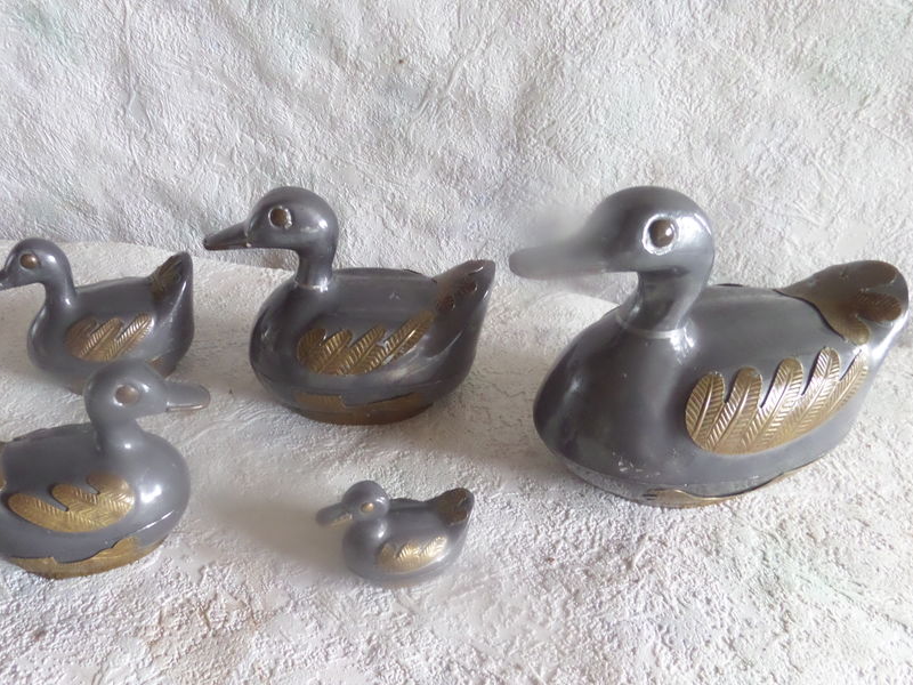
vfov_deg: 46.5
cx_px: 405
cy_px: 419
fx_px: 791
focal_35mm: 30
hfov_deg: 59.8
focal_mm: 4
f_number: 3.2
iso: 400
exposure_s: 1/20
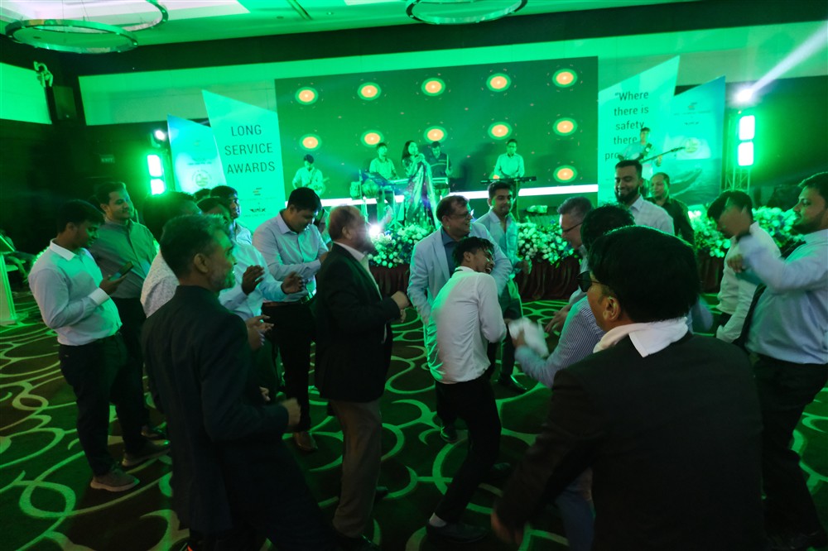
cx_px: 414
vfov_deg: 55.1
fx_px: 529
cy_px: 276
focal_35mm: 23
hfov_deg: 76.1
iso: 6400
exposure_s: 1/56
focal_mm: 15
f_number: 3.5
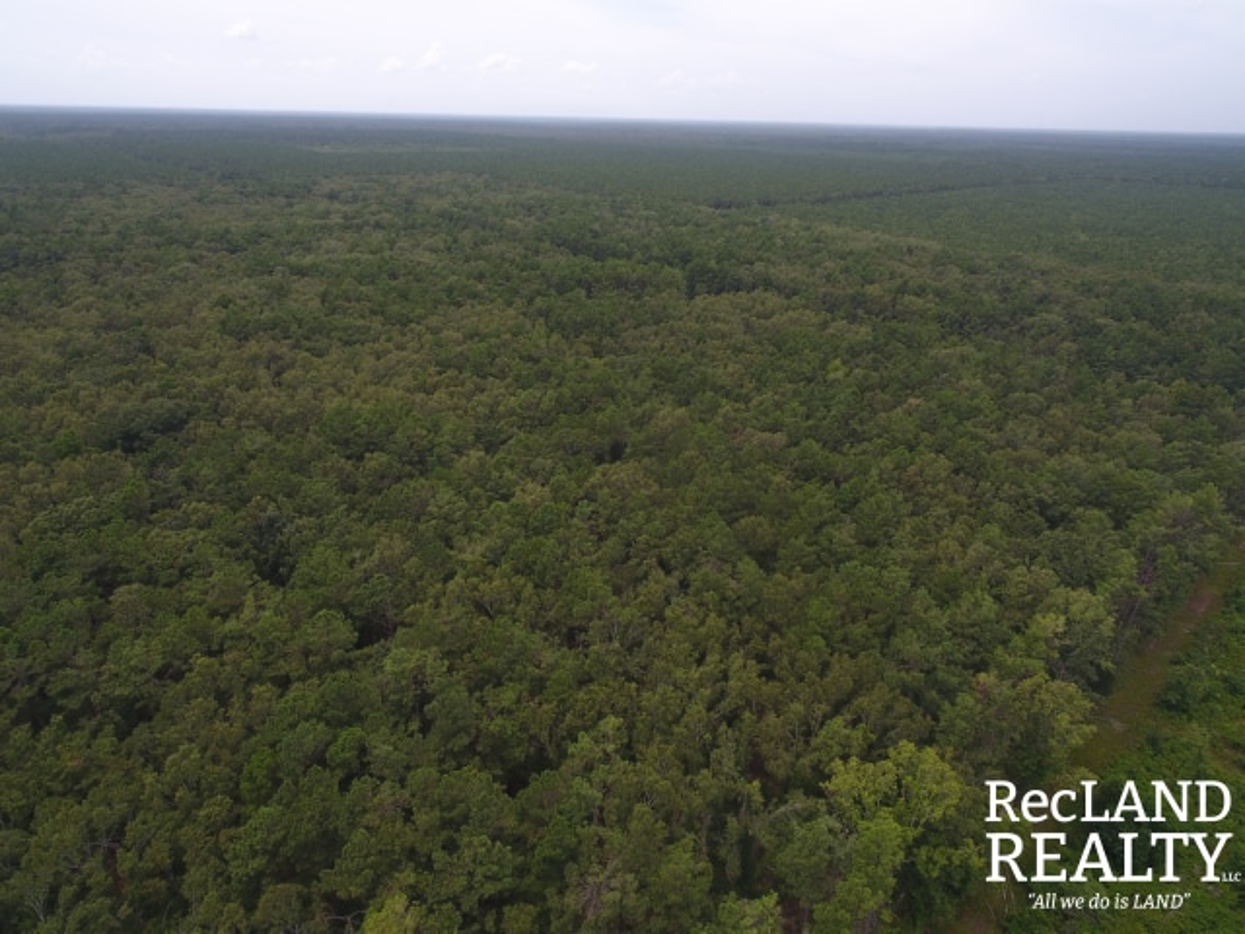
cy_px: 467
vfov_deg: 66.0
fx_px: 719
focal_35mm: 20
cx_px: 622
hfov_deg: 81.7
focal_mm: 3.61
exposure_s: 1/410
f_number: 2.8
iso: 100
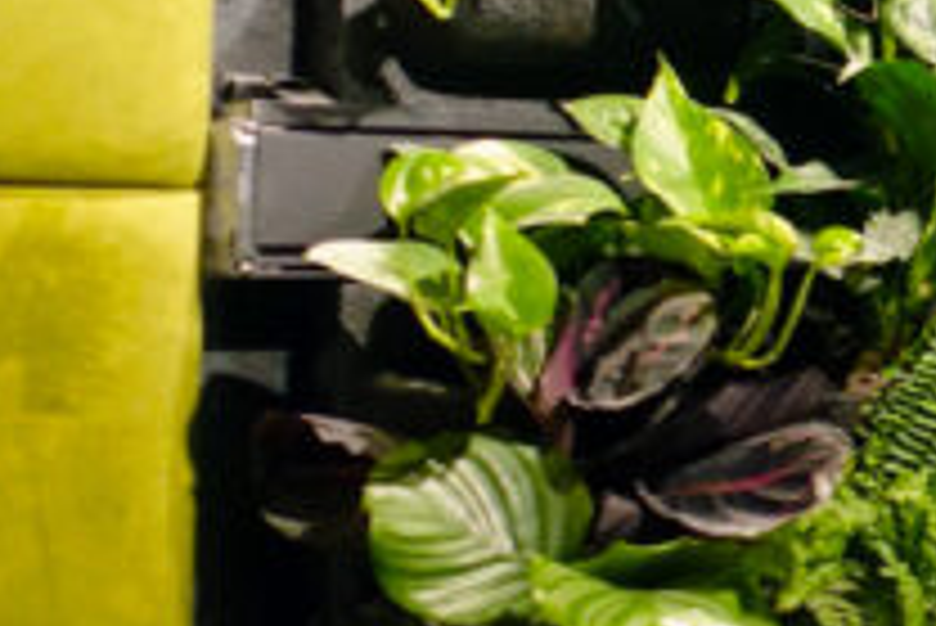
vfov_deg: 11.6
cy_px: 88
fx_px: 3070
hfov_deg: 14.4
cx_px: 1886
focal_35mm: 118
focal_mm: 8.8
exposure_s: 1/30
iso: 320
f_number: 1.8
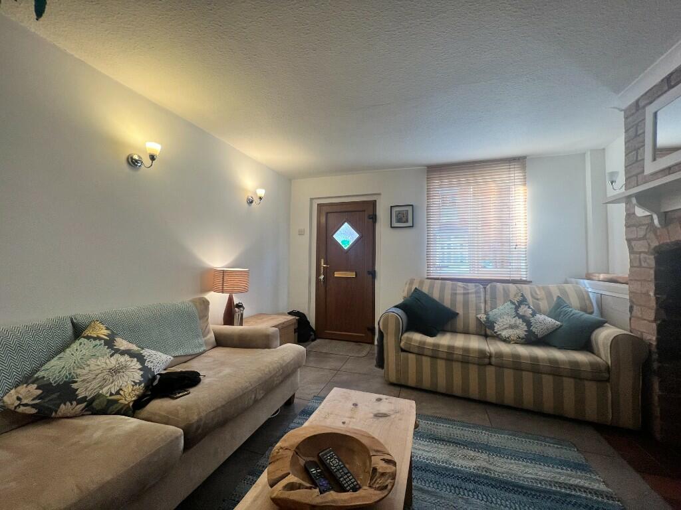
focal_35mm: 13
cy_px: 255
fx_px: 256
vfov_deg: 89.9
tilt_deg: +1.1
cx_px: 340
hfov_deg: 106.2
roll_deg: +0.1
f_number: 1.8
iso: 160
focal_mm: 1.57
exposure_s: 1/99
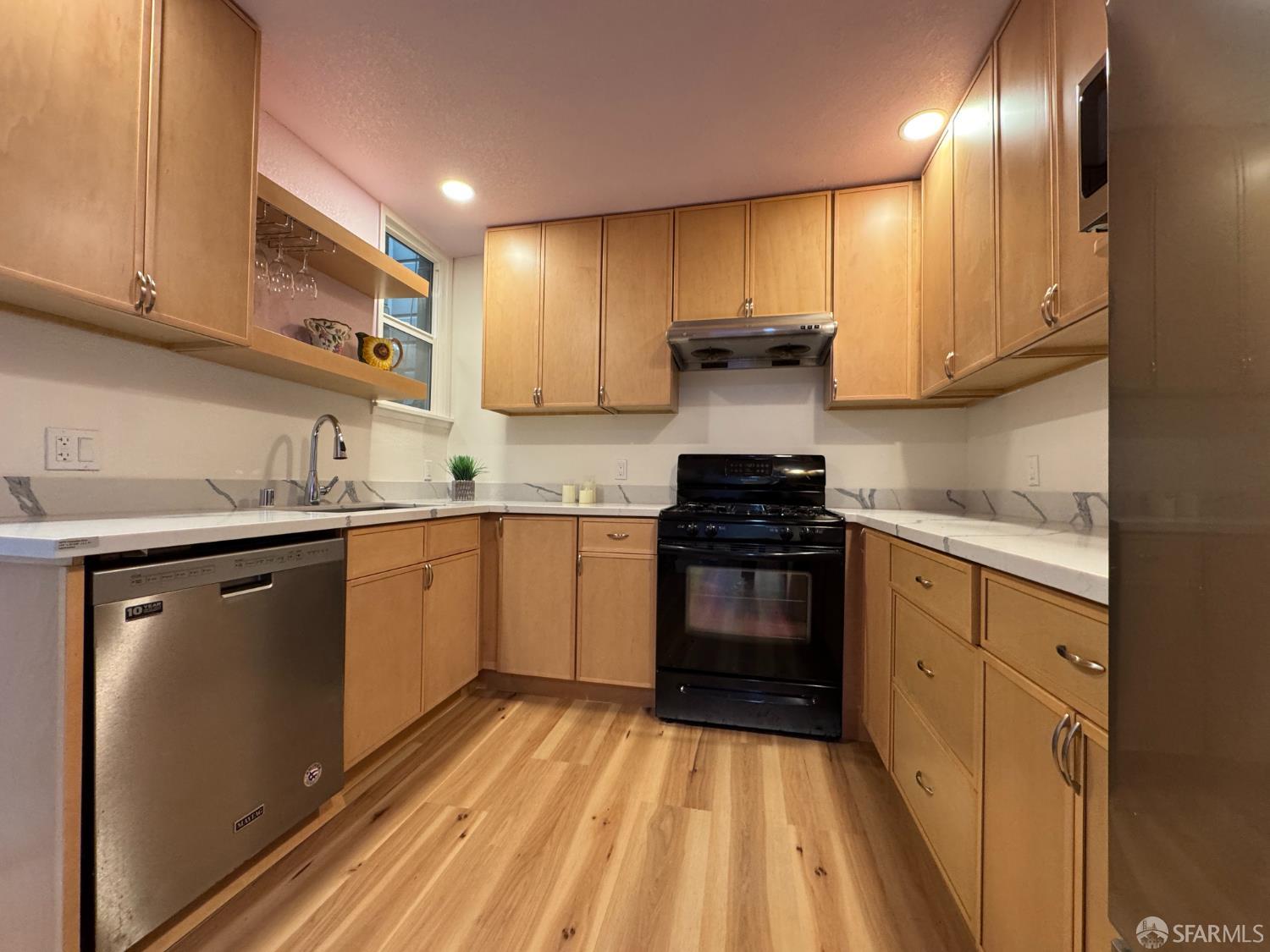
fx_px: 514
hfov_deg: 102.1
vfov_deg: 85.7
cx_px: 635
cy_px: 476
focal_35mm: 14
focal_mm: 2.22
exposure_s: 1/60
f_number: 2.2
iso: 250
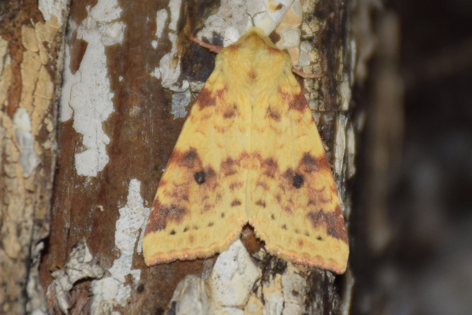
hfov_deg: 9.1
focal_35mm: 226
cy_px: 151
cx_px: 252
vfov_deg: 6.1
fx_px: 2963
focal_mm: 140
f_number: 5.6
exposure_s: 1/60
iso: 320
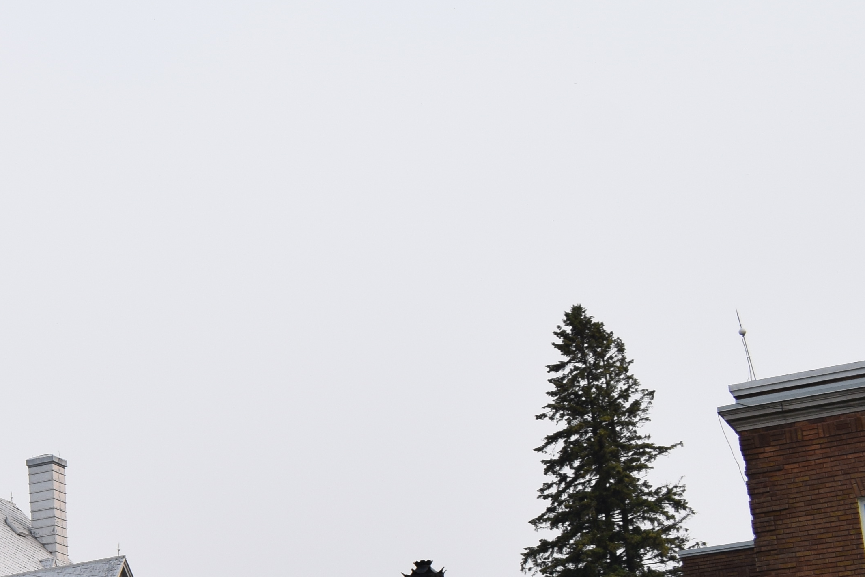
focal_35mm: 76
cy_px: 547
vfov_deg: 17.6
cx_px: -280
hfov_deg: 23.4
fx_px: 1826
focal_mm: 18
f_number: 10
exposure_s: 1/400
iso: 200
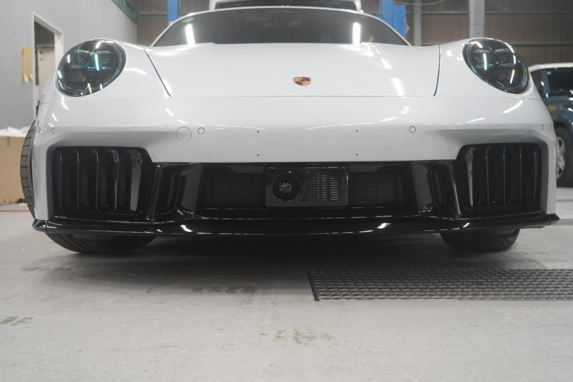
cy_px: 191
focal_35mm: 42
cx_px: 286
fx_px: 669
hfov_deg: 46.4
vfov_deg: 31.9
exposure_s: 1/160
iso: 8000
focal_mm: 42
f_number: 5.6
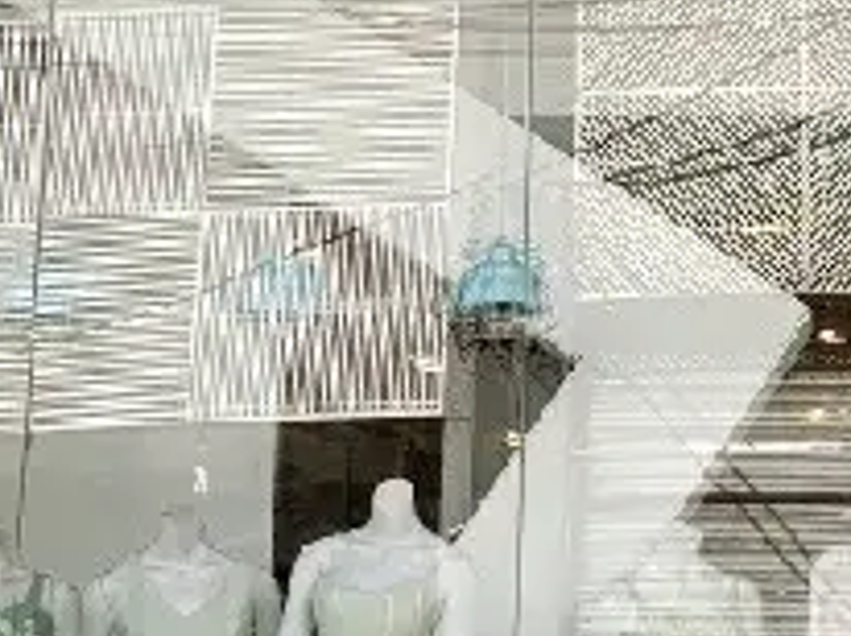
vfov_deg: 14.6
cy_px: 268
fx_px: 2480
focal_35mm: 101
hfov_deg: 19.1
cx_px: 756
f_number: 2.4
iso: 50
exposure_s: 1/263
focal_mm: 4.3
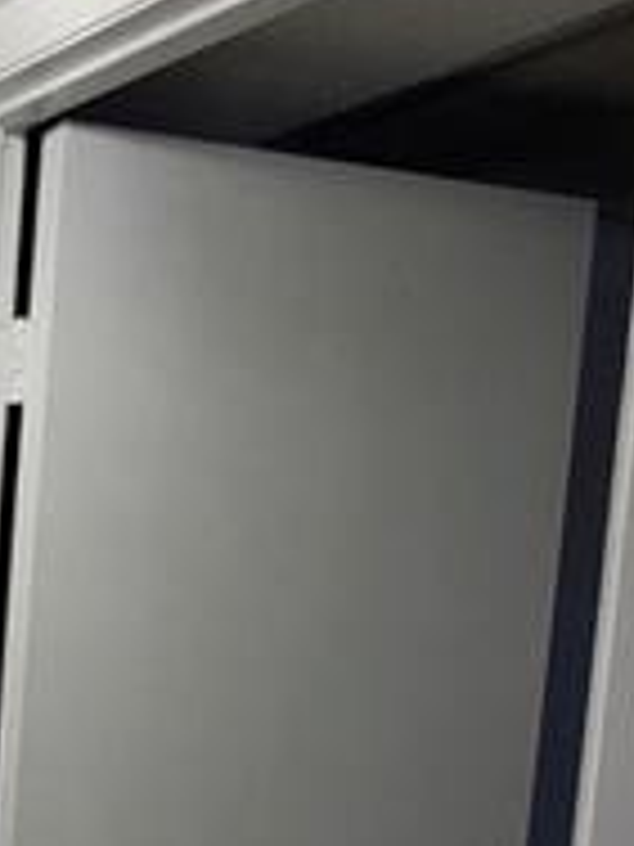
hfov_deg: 20.4
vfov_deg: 33.7
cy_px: 801
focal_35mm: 53
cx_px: -481
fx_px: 1294
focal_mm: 1.8
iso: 100
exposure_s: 1/59
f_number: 2.2
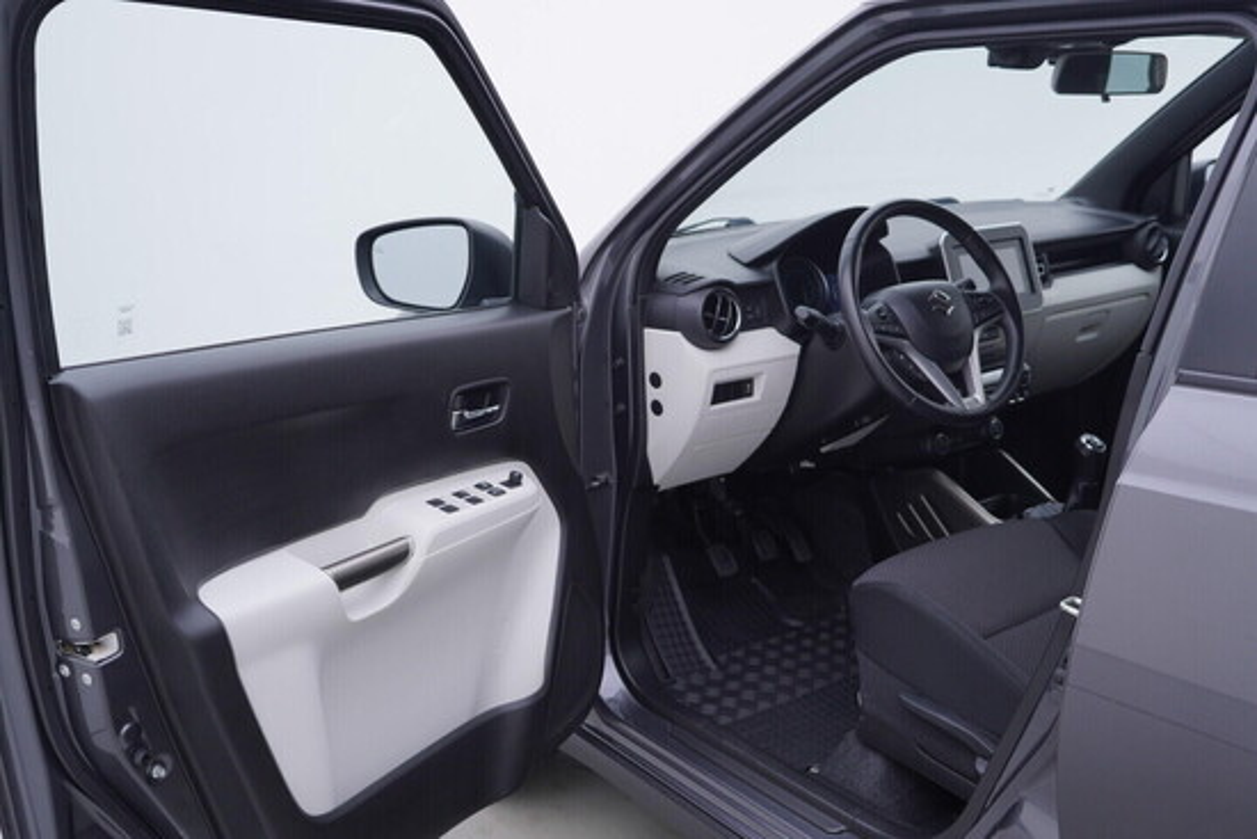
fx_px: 1257
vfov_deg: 36.9
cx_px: 628
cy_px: 420
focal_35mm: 36
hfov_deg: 53.1
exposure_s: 1/60
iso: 125
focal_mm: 24
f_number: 3.5
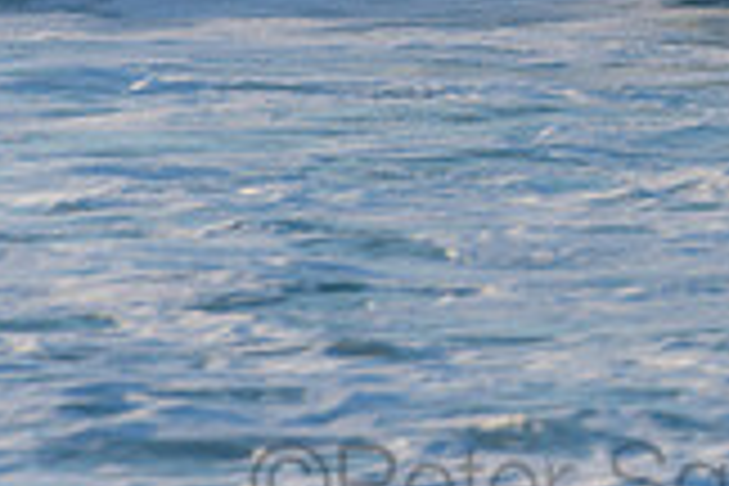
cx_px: 598
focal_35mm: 1792
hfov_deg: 1.2
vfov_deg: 0.8
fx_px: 36285
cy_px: -263
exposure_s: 1/2000
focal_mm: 500
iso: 250
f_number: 5.6
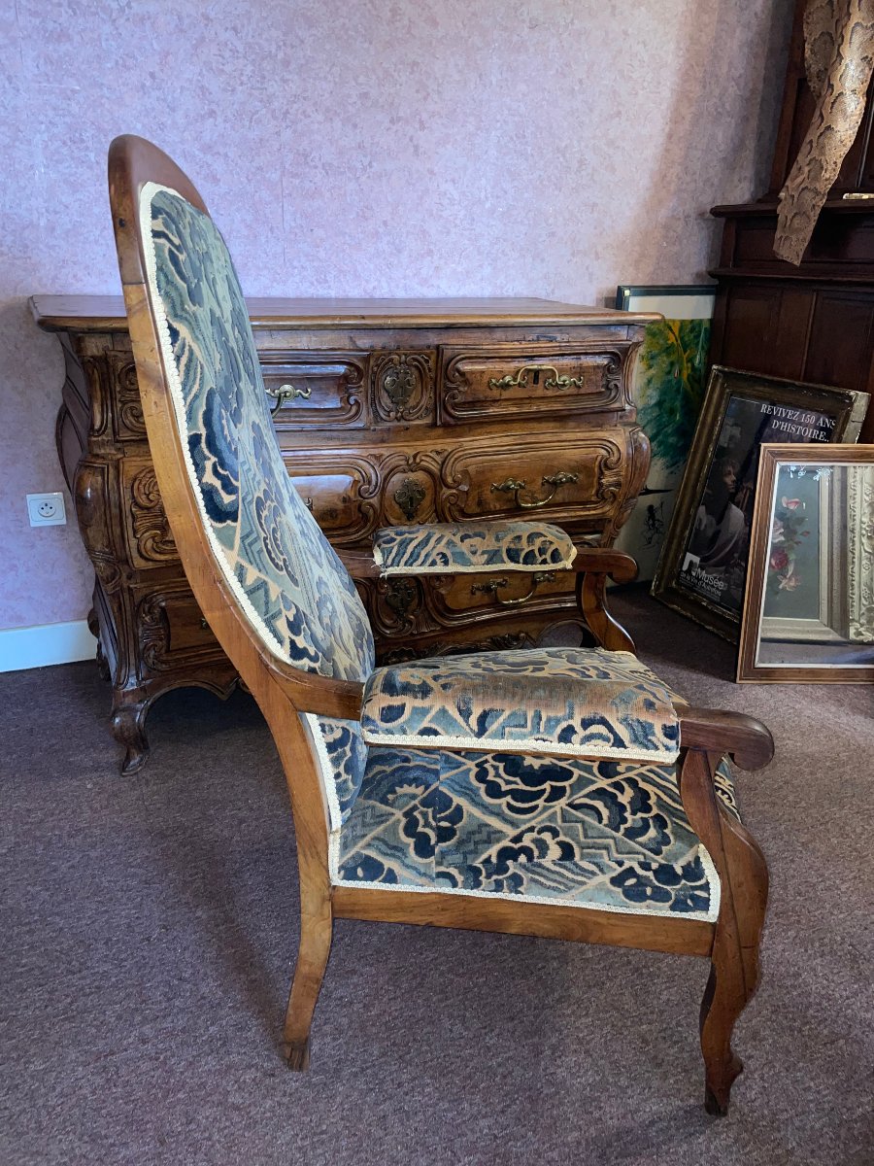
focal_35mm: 26
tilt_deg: -21.2
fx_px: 875
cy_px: 583
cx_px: 437
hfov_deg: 53.1
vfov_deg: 67.3
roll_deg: -1.7
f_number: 1.6
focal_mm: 4.2
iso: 64
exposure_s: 1/17
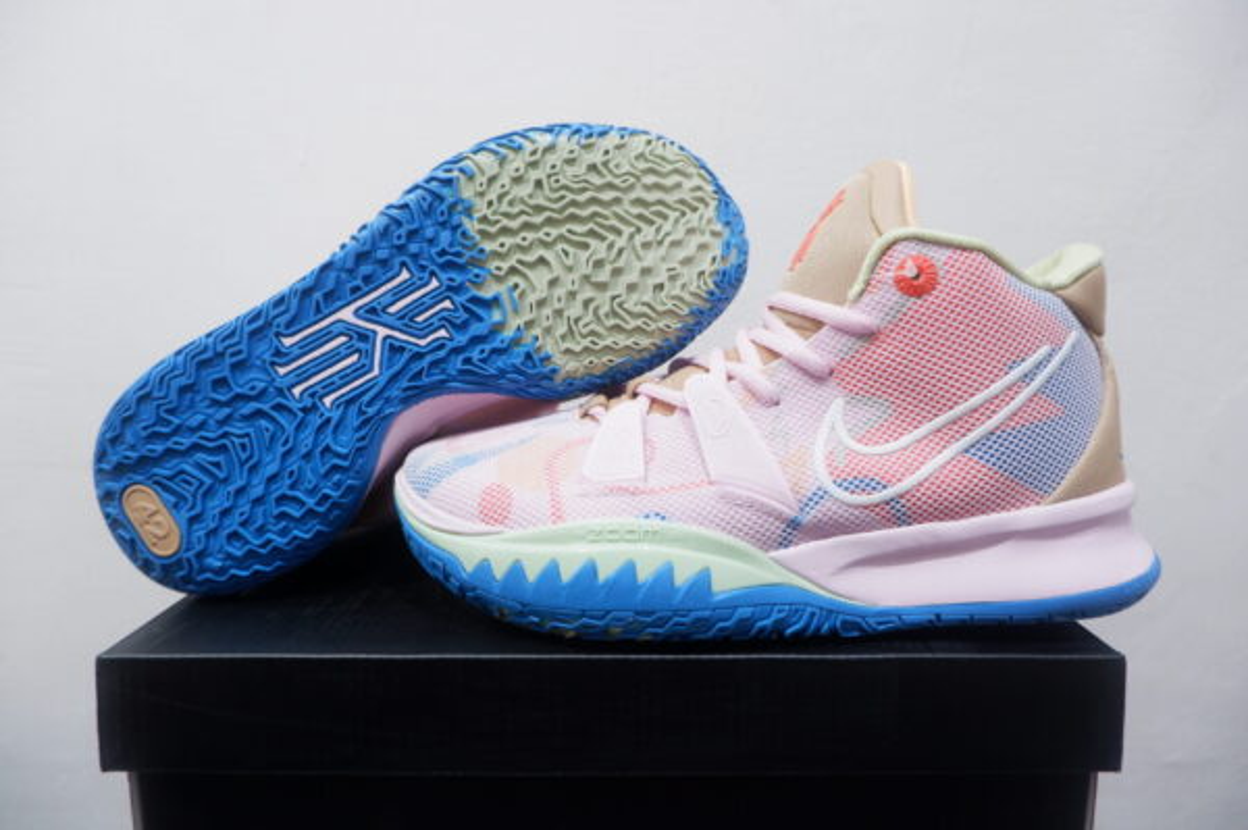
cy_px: 415
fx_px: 797
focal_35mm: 23
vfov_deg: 55.0
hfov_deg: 76.1
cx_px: 624
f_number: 3.5
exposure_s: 1/25
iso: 640
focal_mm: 15
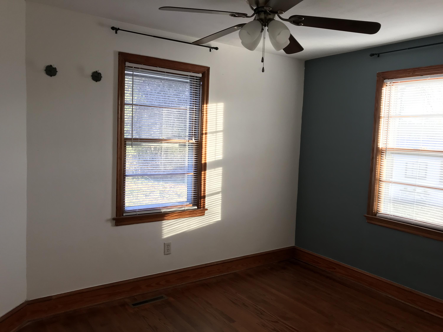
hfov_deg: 63.4
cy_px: 166
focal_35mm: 28
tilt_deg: -3.9
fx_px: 358
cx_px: 222
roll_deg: -1.4
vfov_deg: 49.7
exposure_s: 1/60
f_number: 1.8
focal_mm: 3.99
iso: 25
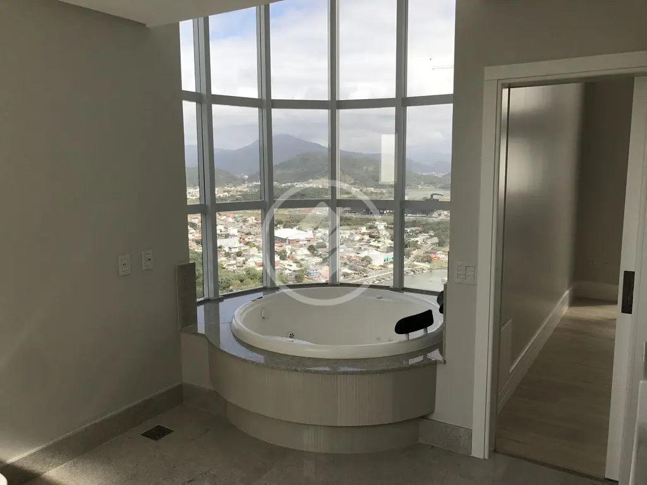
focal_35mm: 28
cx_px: 324
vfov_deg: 49.7
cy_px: 242
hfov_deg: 63.4
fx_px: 523
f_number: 1.8
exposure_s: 1/541
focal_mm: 3.99
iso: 20
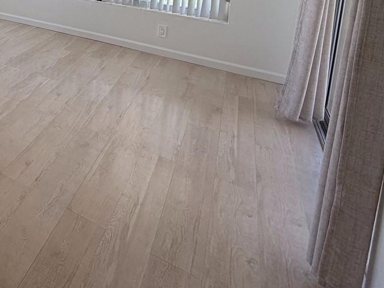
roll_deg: -1.1
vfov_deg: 35.1
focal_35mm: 33
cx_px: -4
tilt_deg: -6.1
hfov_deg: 46.0
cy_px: -47
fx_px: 366
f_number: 2.2
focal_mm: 2.22
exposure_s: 1/120
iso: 50
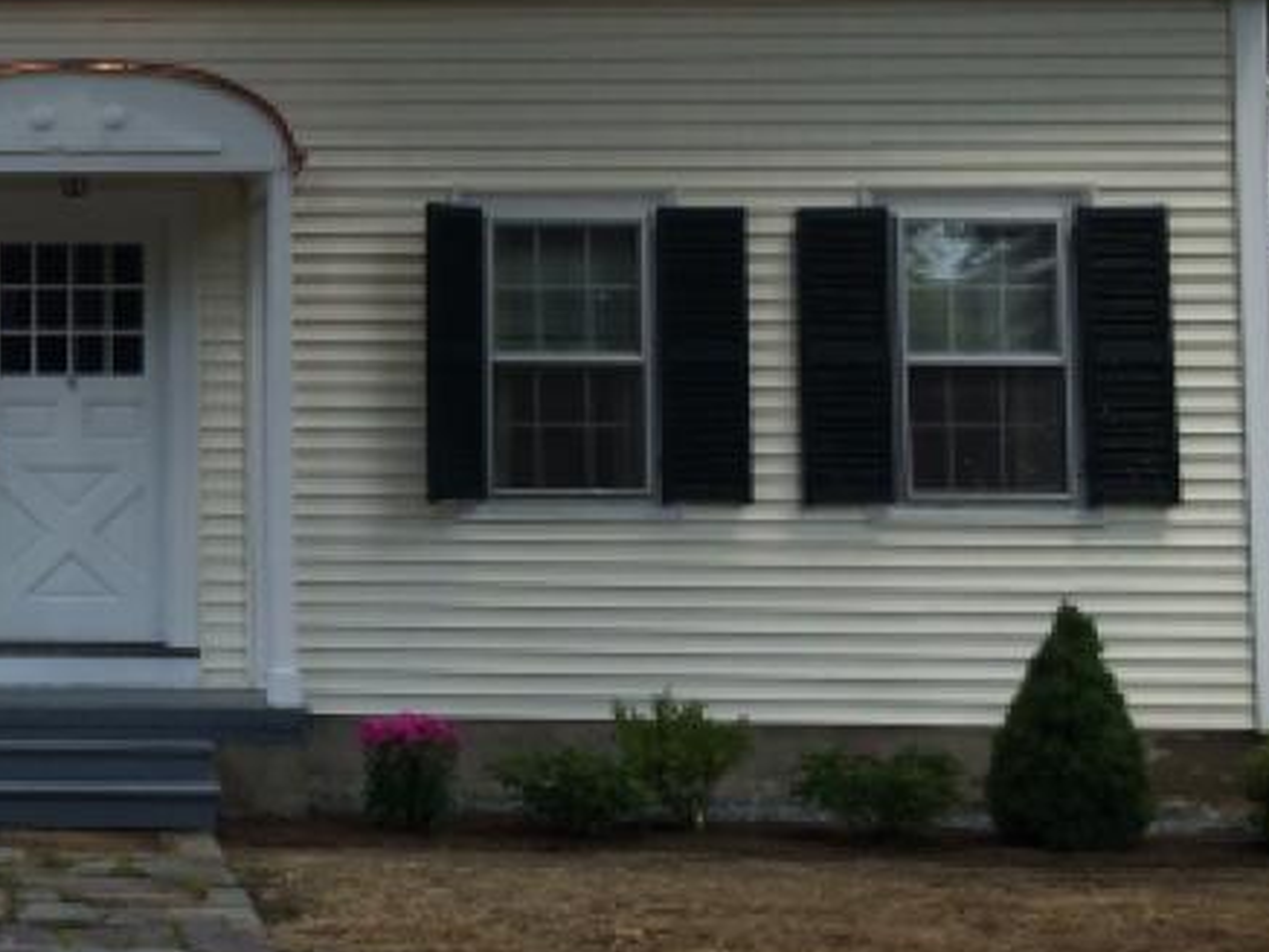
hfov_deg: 26.3
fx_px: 2494
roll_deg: -0.4
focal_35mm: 68
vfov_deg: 21.6
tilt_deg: +3.8
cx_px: -128
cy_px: 335
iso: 32
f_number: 2.2
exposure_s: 1/805
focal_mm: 4.15
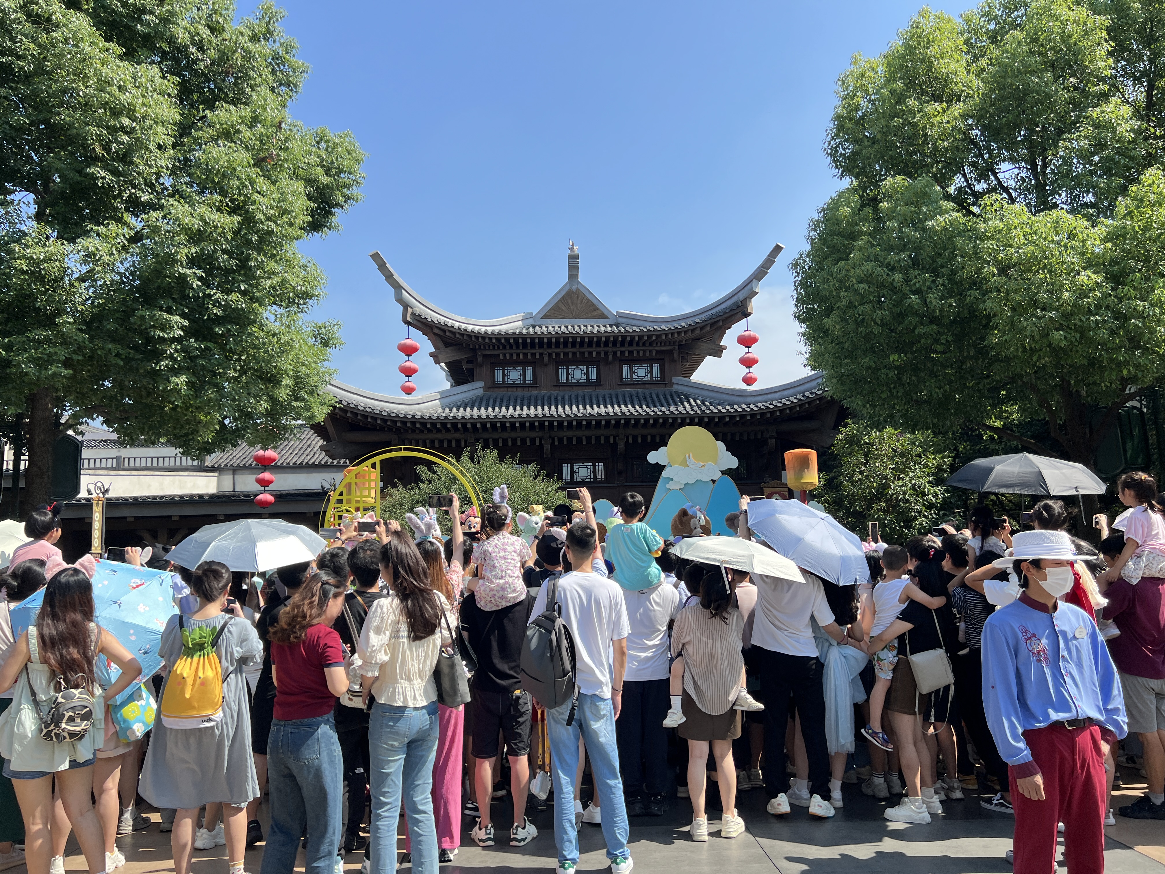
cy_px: 437
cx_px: 582
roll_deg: -0.1
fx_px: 875
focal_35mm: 26
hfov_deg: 67.3
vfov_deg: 53.1
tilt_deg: +8.8
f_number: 1.5
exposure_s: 1/1669
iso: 50
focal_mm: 5.7
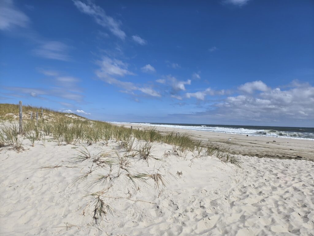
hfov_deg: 73.9
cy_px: 118
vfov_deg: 58.9
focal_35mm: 23
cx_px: 157
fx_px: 209
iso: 25
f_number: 1.8
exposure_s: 1/4661
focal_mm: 5.4
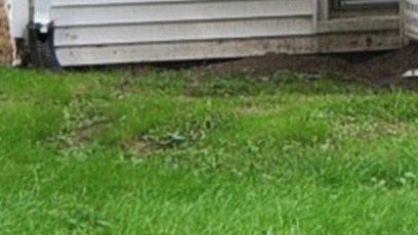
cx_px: 1183
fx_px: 2348
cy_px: -297
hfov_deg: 8.7
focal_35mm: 212
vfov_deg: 5.6
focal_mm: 19
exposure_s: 1/200
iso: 320
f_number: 8
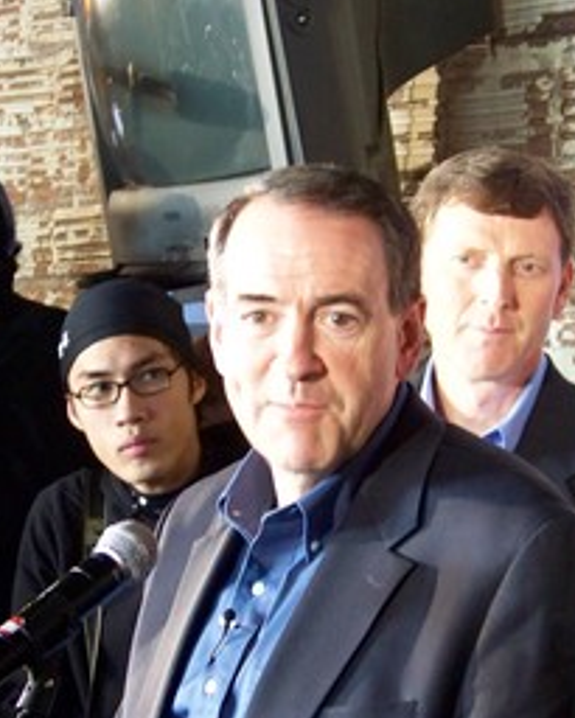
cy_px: 398
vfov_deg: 10.1
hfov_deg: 8.1
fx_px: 4082
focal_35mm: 192
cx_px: 269
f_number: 3.2
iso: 400
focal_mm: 21.1
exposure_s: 1/10
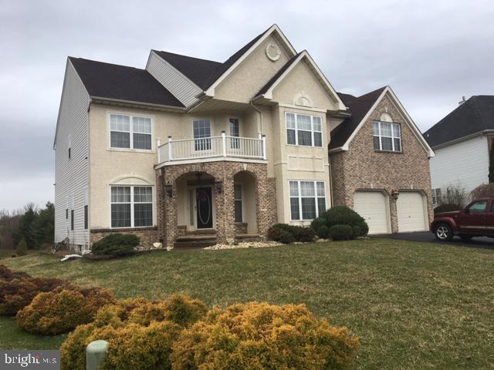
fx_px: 414
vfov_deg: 48.2
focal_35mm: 29
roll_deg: +1.3
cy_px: 185
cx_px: 247
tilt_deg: +6.4
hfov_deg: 61.7
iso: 25
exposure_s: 1/693
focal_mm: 4.15
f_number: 2.2
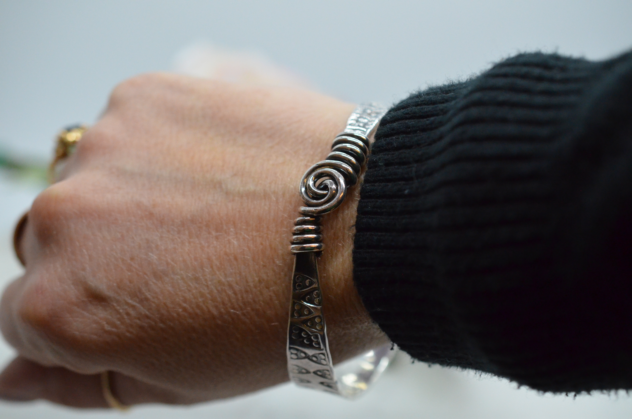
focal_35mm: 60
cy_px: 210
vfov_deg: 22.5
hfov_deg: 33.5
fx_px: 1051
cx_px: 316
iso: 3200
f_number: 4
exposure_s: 1/2500
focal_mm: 40
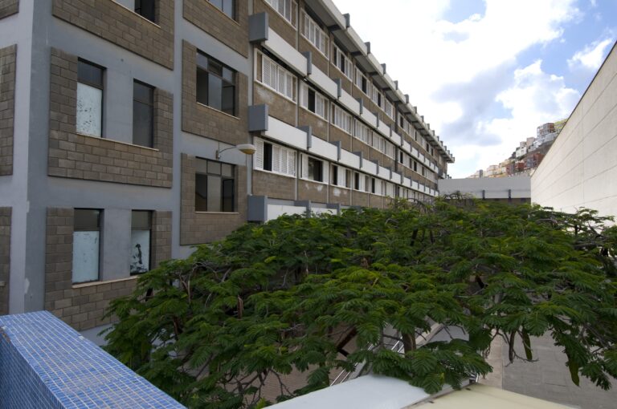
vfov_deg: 56.0
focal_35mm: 22
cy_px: 204
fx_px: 385
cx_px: 308
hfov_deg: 77.4
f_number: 9
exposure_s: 1/320
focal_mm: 15
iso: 200
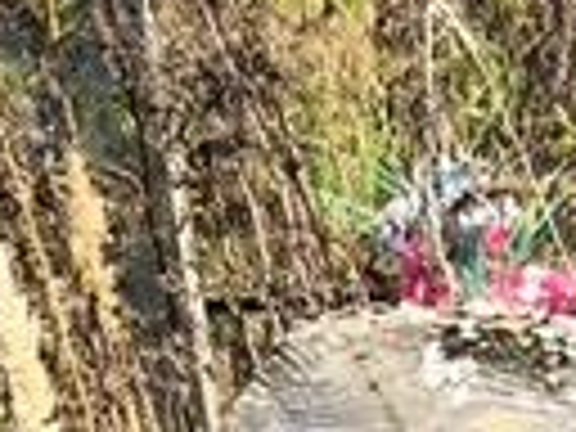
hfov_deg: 6.3
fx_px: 5175
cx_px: 632
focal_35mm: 311
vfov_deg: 4.6
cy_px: 1206
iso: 50
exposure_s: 1/450
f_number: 1.7
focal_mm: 4.71
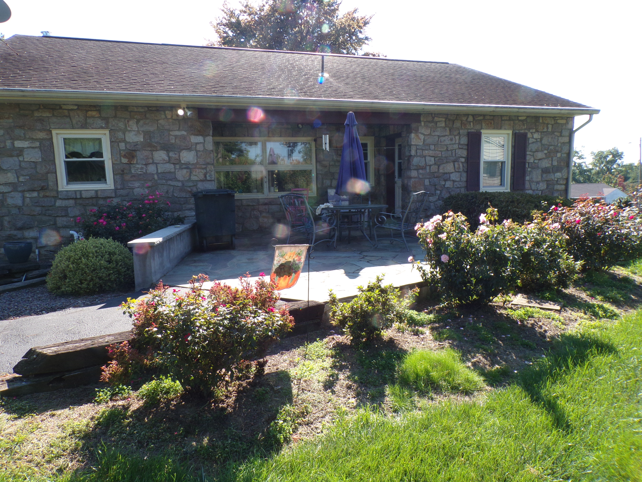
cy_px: 241
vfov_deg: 56.8
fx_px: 445
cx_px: 321
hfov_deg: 71.6
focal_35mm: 24
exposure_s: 1/100
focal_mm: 4.3
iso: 80
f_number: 5.8
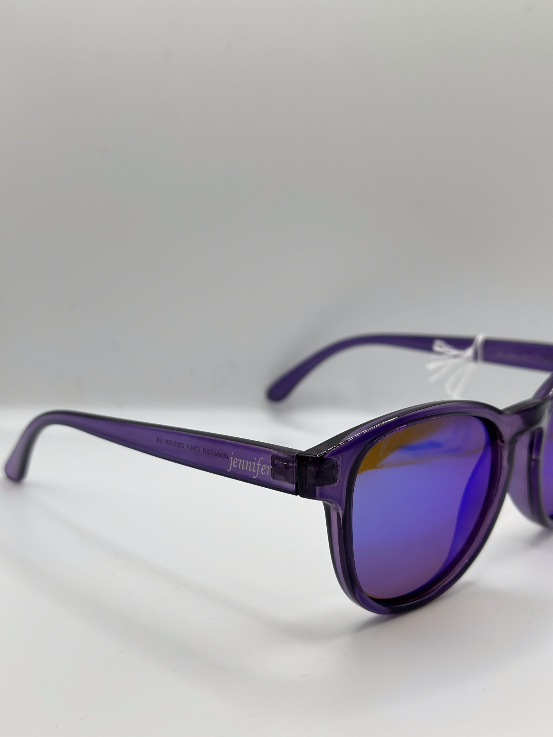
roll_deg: -0.1
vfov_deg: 39.7
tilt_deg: -23.0
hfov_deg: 30.3
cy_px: 368
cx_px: 276
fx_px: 1022
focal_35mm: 48
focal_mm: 6.86
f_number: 1.78
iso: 80
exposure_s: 1/903
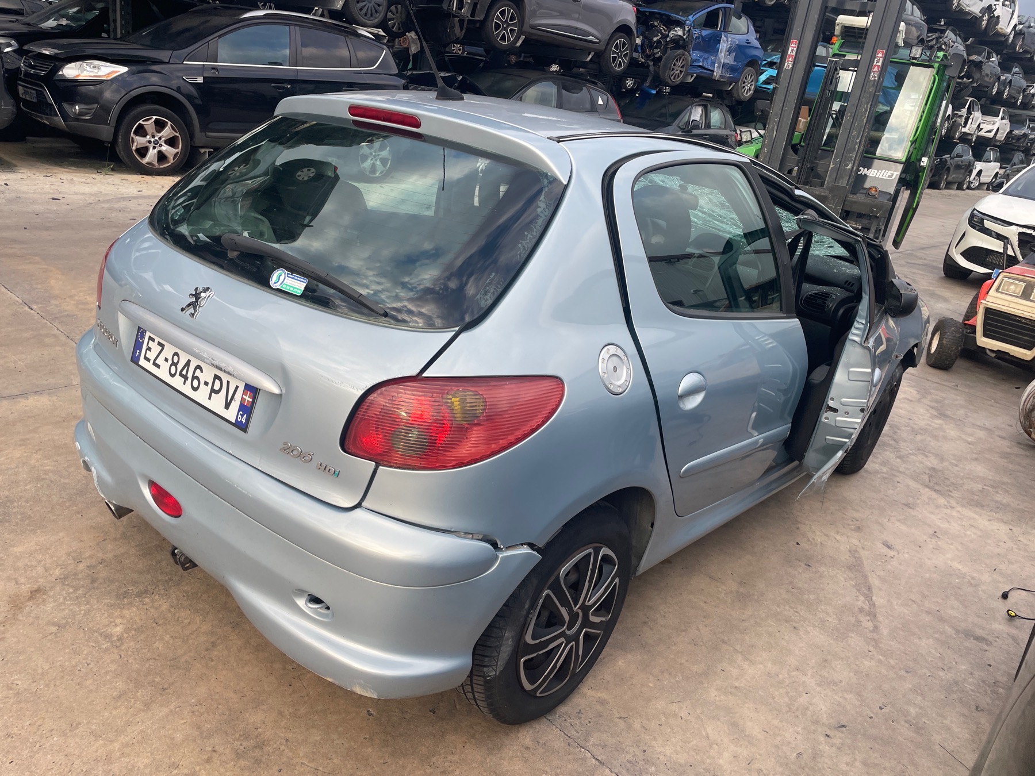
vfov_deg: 53.1
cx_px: 518
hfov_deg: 67.3
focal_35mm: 26
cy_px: 388
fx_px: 777
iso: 32
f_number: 1.6
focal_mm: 4.2
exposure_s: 1/525
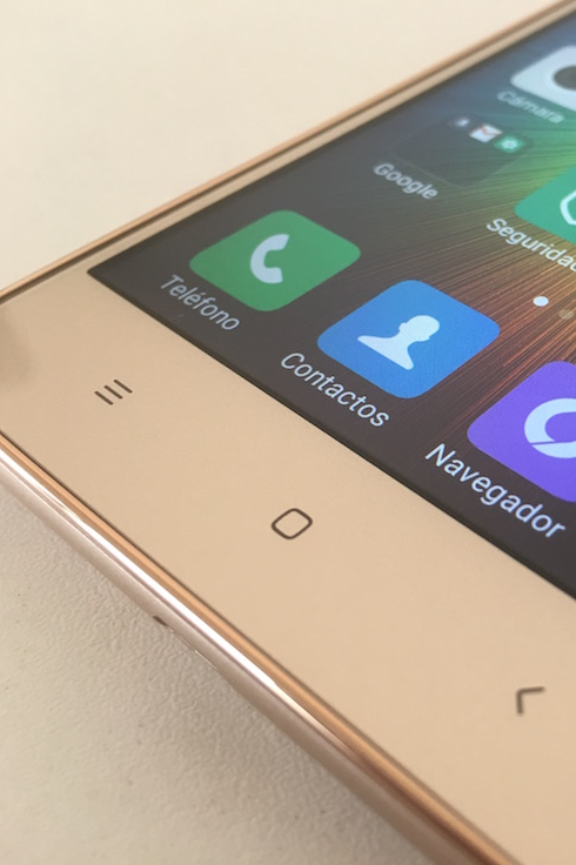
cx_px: 582
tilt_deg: -44.7
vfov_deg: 47.4
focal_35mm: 41
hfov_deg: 30.2
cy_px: 429
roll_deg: +0.2
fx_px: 985
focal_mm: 4.15
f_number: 2.2
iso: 32
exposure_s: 1/17
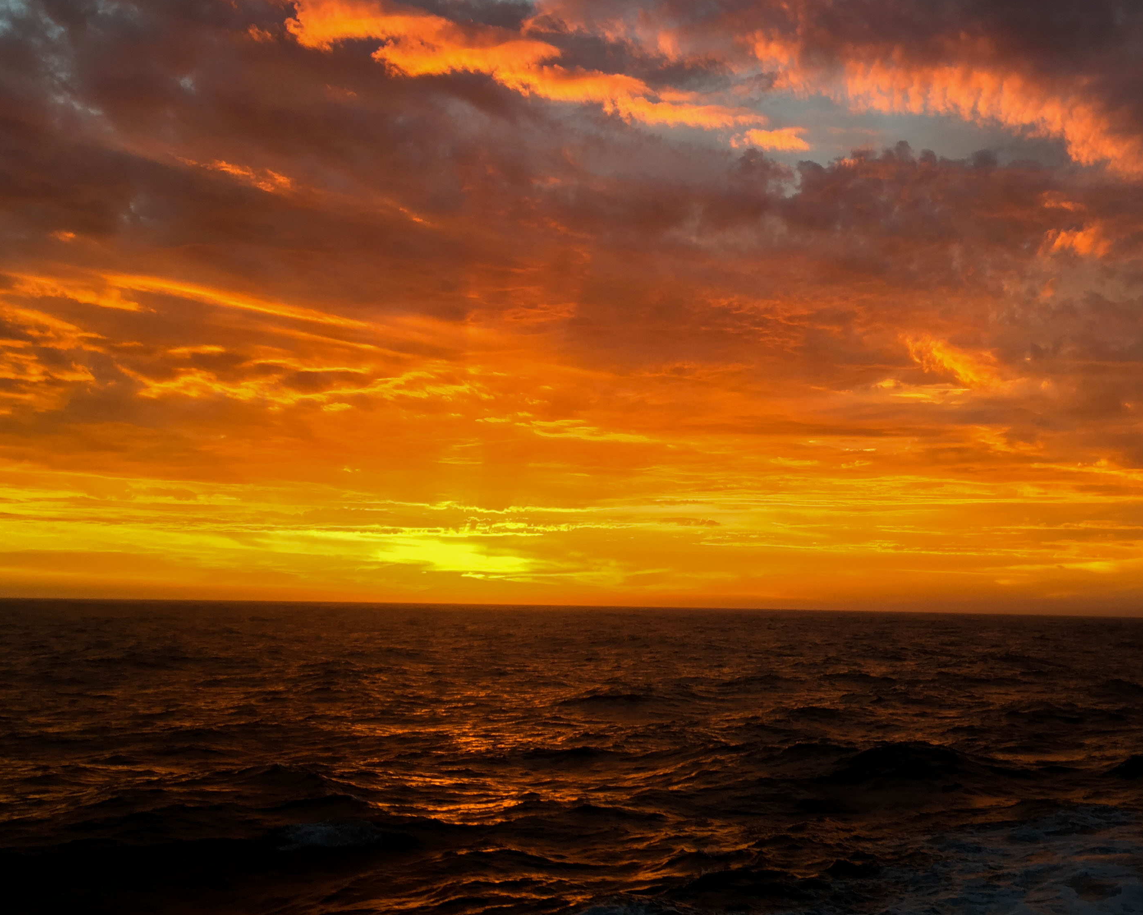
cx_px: 623
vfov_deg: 36.3
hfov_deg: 44.7
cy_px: 353
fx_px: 1387
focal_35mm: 41
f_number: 2.2
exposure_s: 1/100
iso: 32
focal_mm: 4.15
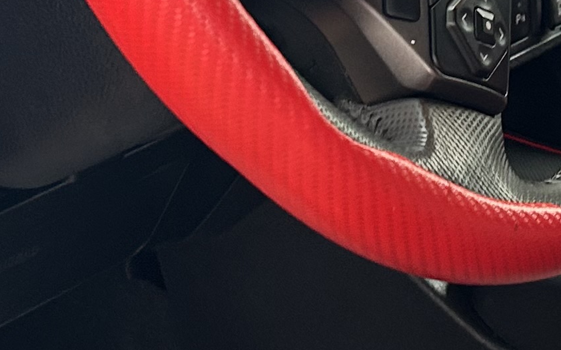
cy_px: 29
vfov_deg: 9.9
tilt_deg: -18.6
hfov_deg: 15.7
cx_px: 488
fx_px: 2018
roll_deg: +4.3
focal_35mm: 132
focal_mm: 5.7
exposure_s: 1/75
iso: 125
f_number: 1.5
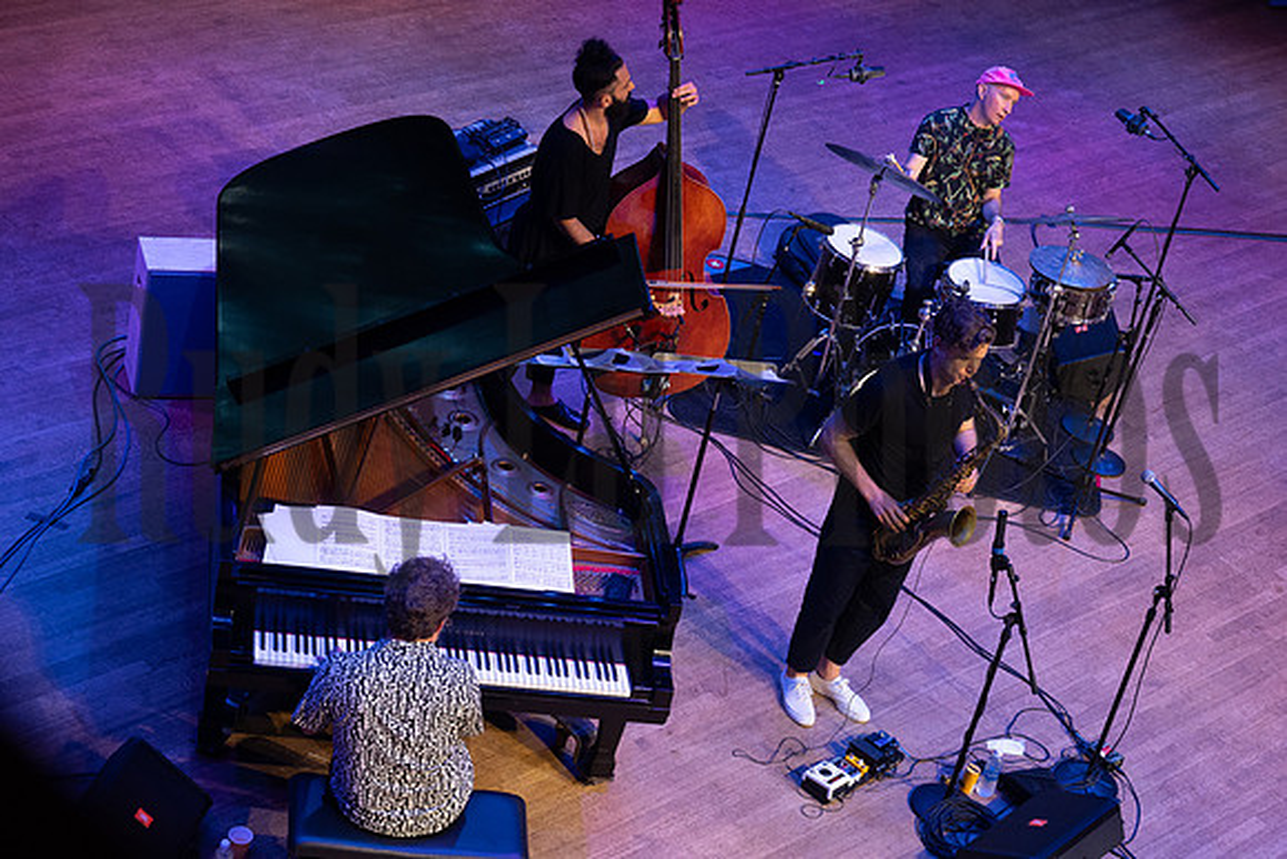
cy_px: 430
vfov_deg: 19.5
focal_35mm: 70
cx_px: 644
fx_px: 2503
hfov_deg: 28.8
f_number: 8
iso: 3200
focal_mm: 70
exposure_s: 1/160
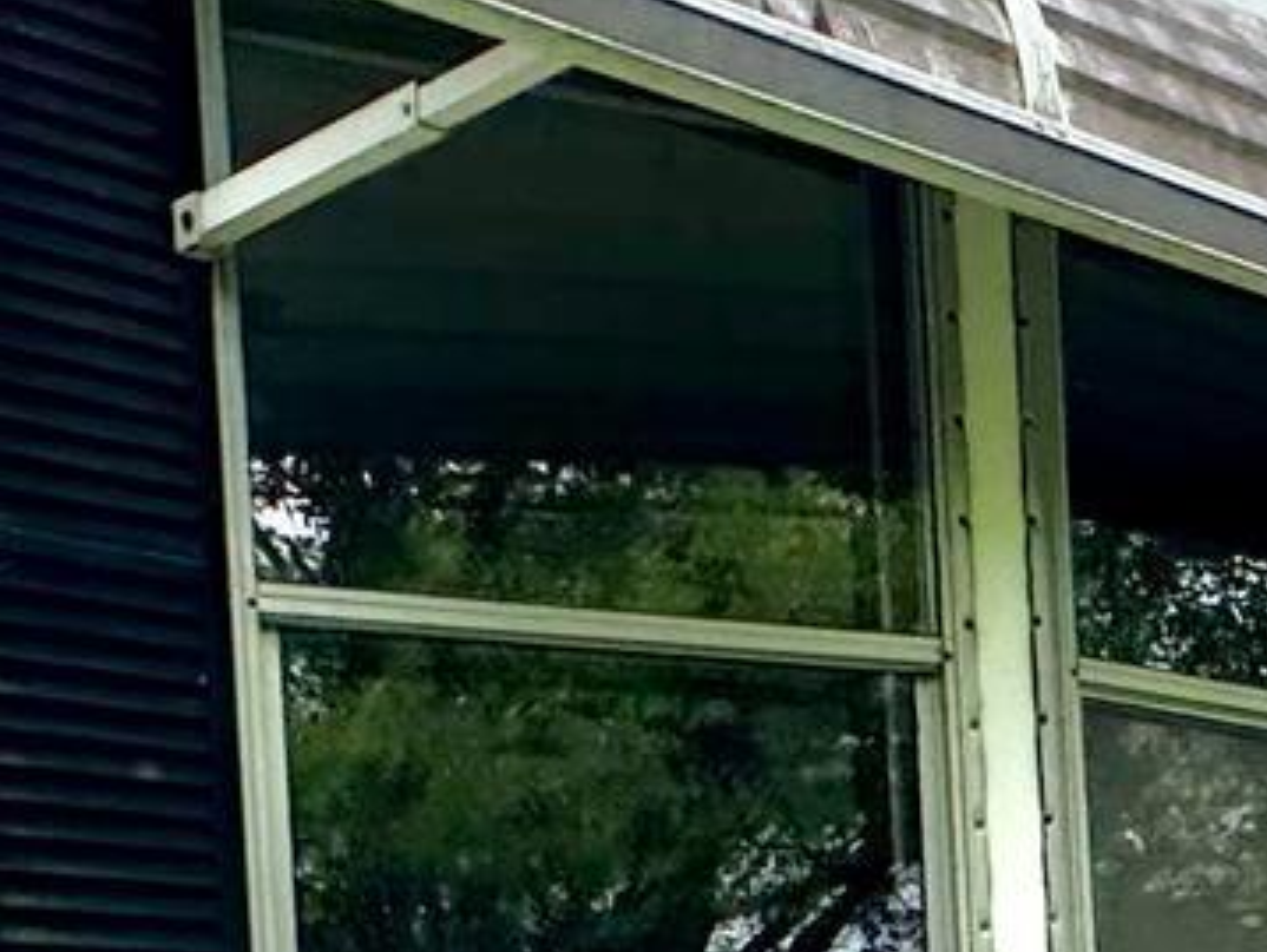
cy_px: 1348
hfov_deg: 23.1
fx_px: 2930
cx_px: 1355
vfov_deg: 17.0
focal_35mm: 80
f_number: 2.2
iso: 40
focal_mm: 2.22
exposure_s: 1/295
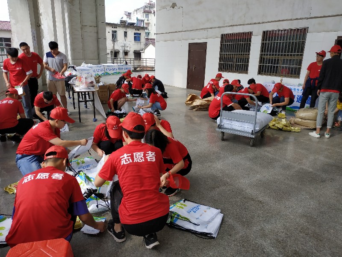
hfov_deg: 71.6
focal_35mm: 24
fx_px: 237
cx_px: 171
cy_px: 128
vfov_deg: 56.8
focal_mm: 3.94
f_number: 1.9
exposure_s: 1/844
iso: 160
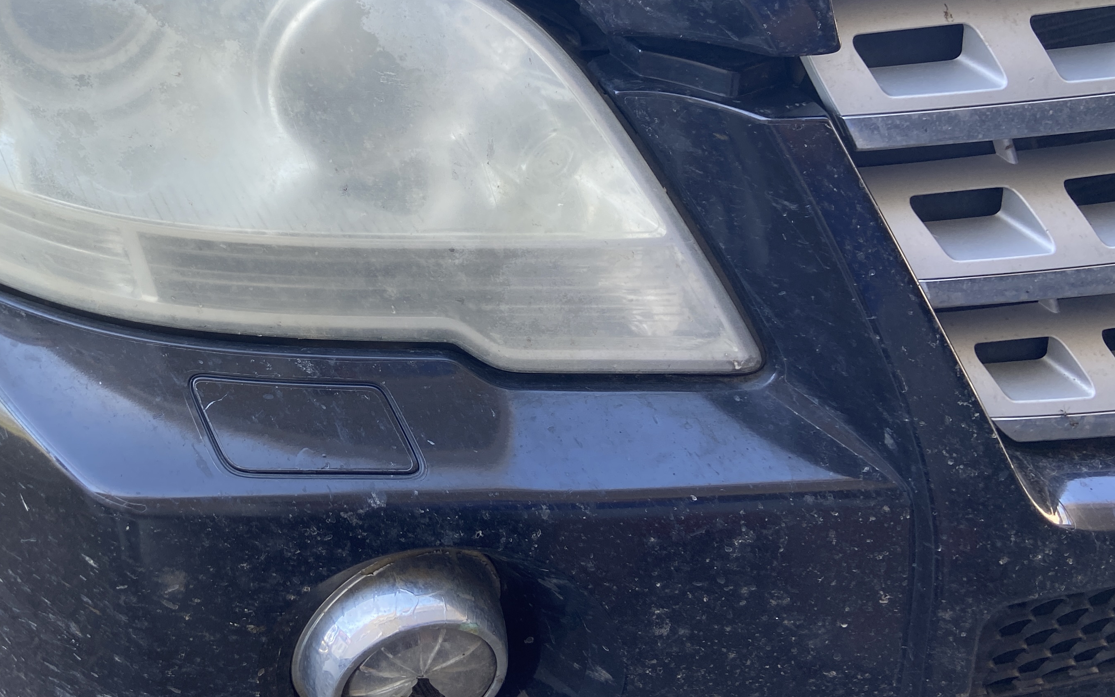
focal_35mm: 41
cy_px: 270
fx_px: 1246
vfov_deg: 31.1
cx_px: 330
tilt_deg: -35.7
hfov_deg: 47.1
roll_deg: +0.6
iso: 32
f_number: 1.8
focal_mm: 4.25
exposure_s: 1/135
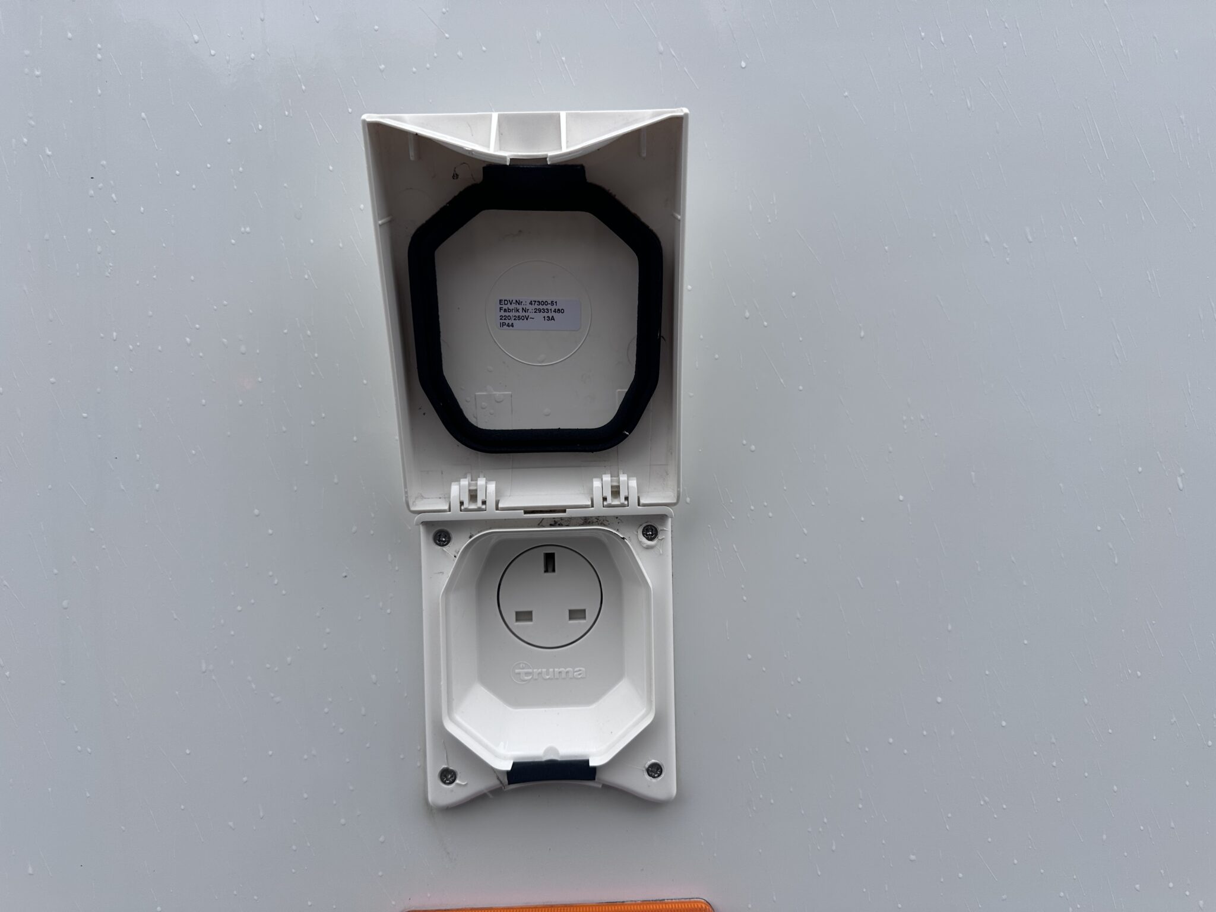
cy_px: 456
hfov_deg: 71.6
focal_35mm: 24
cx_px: 608
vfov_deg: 56.8
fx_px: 843
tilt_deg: -4.2
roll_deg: +1.6
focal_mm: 6.86
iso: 80
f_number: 1.78
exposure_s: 1/1050
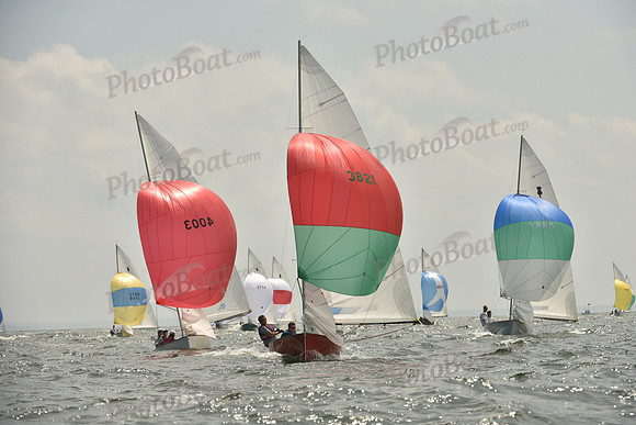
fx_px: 3887
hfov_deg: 9.4
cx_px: 318
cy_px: 212
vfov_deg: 6.2
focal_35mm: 220
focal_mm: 220
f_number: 8
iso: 250
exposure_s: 1/1250
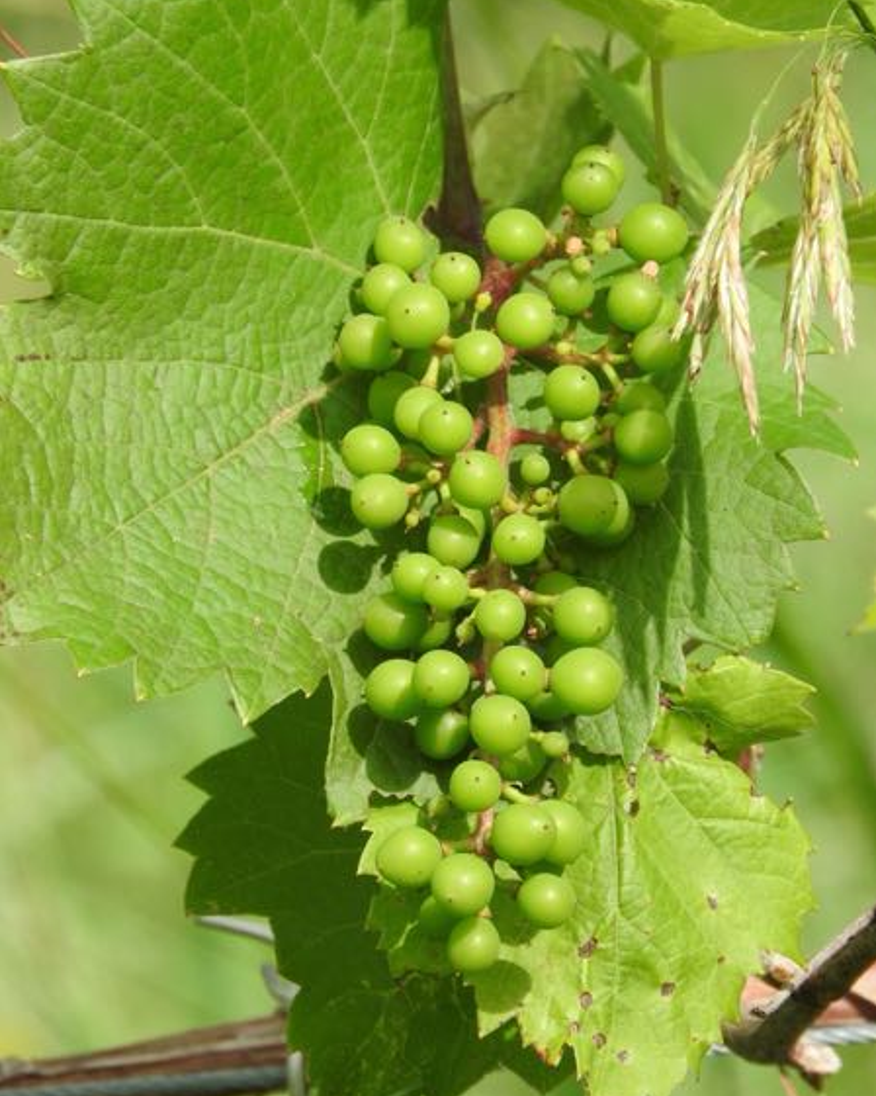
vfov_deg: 3.1
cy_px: 566
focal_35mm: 628
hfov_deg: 2.5
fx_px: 20352
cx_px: 438
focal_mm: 107.5
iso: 100
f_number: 5.6
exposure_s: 1/320
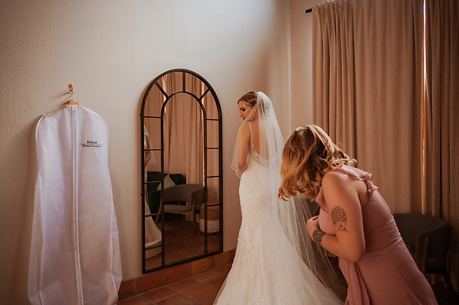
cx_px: 230
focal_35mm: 28
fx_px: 357
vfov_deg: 46.4
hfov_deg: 65.5
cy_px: 152
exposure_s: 1/3200
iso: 500
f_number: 2.8
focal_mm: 28
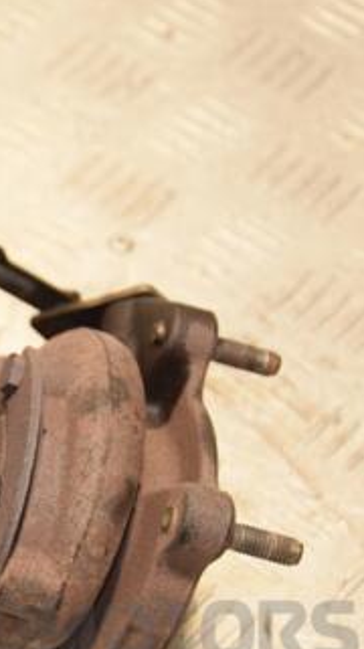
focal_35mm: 147
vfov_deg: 14.6
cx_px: -210
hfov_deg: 8.0
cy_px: 362
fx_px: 2528
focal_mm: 50
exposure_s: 1/160
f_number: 5
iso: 800
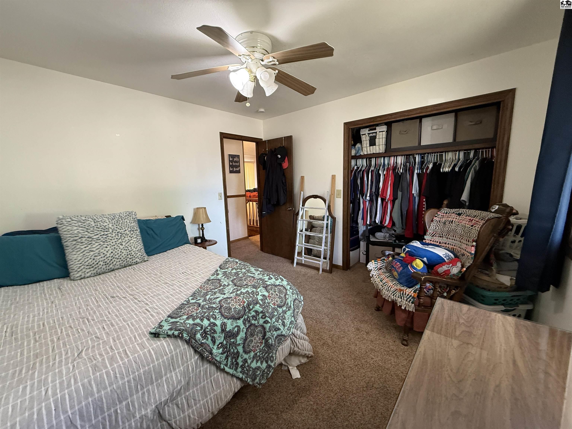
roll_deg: +1.9
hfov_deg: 102.1
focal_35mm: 14
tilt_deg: -7.9
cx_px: 286
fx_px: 231
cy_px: 214
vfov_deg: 85.7
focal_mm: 2.22
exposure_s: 1/60
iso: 320
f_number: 2.2
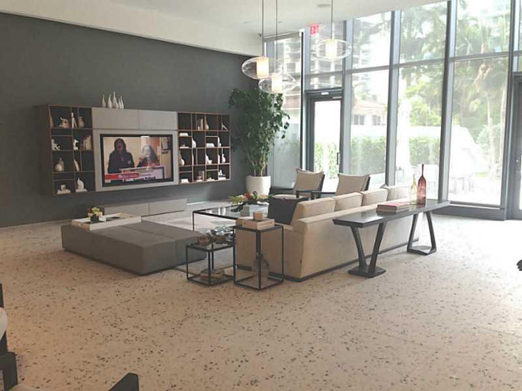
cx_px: 261
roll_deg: -0.8
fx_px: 498
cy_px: 196
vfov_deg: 42.9
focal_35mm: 33
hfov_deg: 55.4
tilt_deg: -7.1
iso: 50
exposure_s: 1/30
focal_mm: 4.12
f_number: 2.4
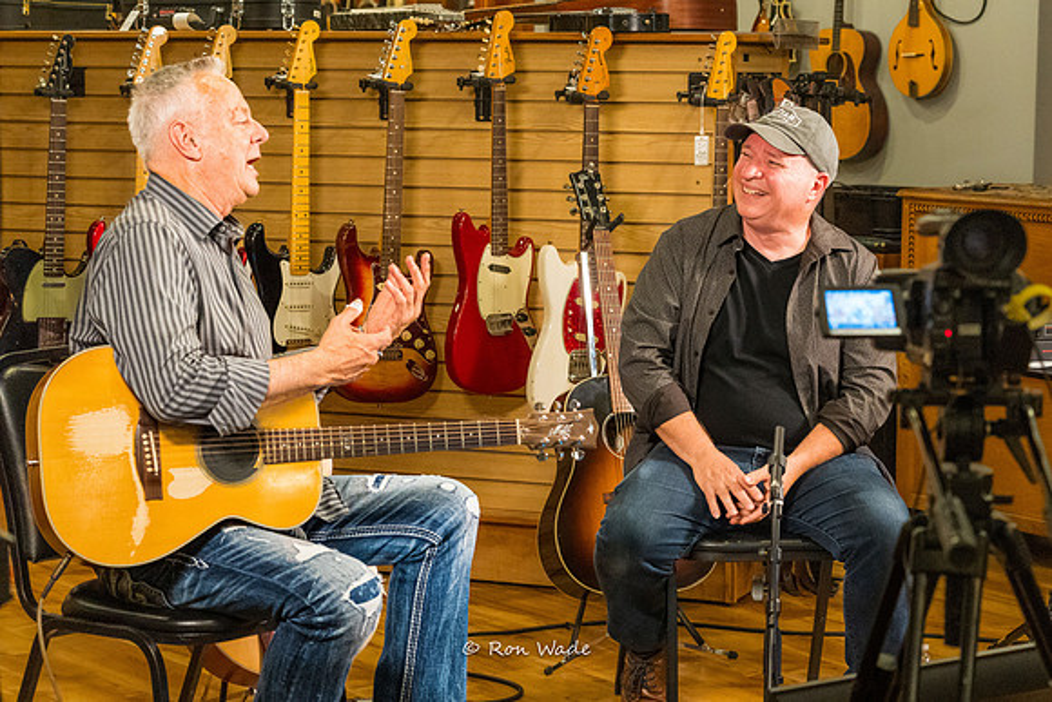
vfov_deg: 15.8
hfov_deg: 23.6
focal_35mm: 86
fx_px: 2522
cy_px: 351
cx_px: 540
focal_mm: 84
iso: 20000
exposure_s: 1/200
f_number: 6.3
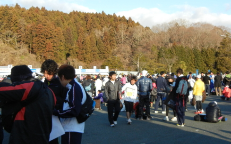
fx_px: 327
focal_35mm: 52
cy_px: 82
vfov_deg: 24.9
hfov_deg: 38.9
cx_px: 119
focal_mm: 5.4
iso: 160
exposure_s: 1/673
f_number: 3.5
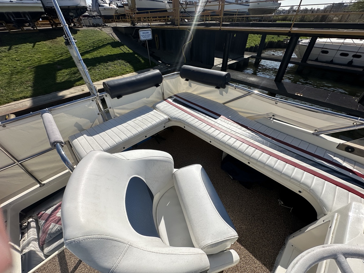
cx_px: 182
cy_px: 136
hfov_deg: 102.1
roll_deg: +2.5
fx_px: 147
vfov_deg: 85.7
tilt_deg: -38.7
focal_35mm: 14
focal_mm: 2.22
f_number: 2.2
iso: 40
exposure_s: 1/4464
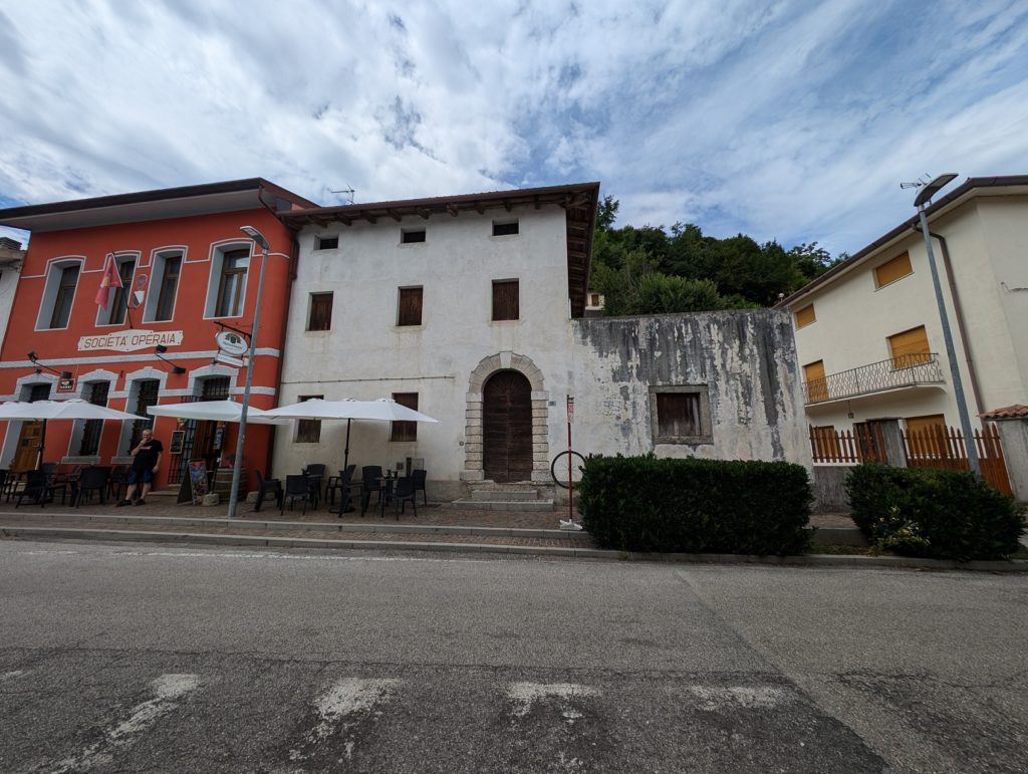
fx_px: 357
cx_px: 514
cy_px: 387
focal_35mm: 12
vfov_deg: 94.6
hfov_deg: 110.5
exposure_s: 1/3049
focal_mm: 2.23
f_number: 1.95
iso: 41
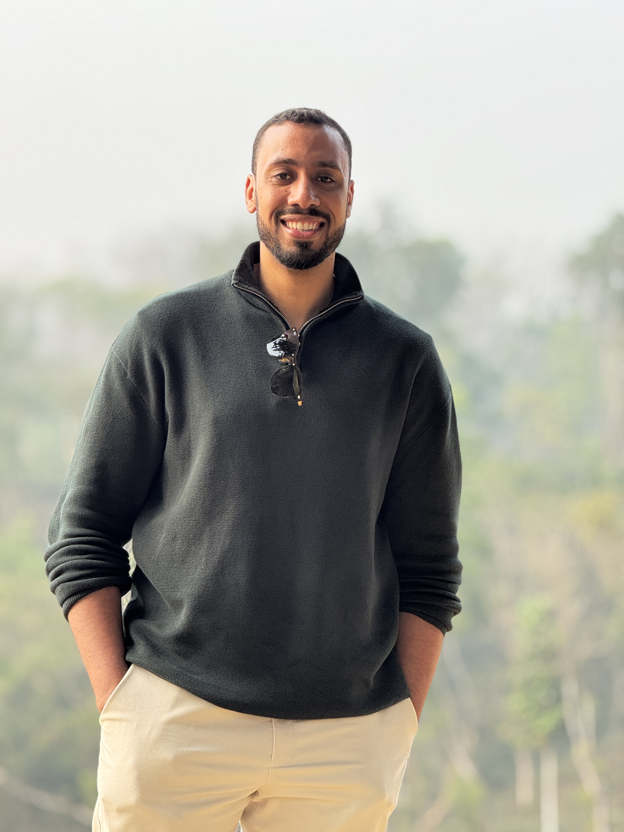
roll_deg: -0.3
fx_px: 2884
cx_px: 312
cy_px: 416
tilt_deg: +0.9
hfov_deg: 12.3
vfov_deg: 16.4
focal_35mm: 120
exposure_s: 1/149
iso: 50
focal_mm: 15.66
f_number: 2.8
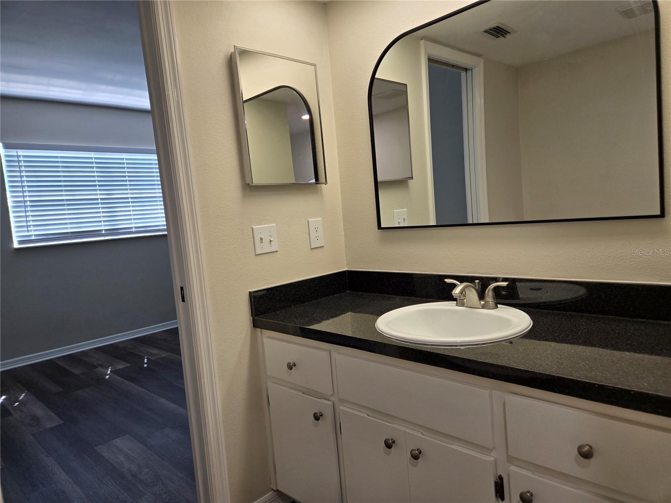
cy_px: 252
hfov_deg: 73.9
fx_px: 446
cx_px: 336
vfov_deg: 58.9
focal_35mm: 23
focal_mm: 5.4
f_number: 1.8
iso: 50
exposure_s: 1/120
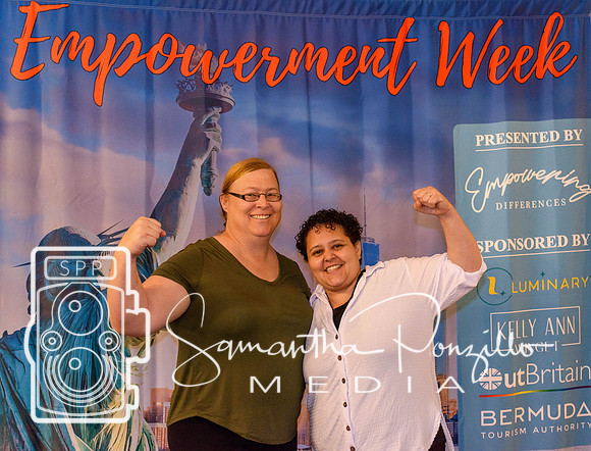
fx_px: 873
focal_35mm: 51
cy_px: 226
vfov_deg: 28.9
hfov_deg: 37.4
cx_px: 292
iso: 1250
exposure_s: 1/60
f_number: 4.2
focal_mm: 31
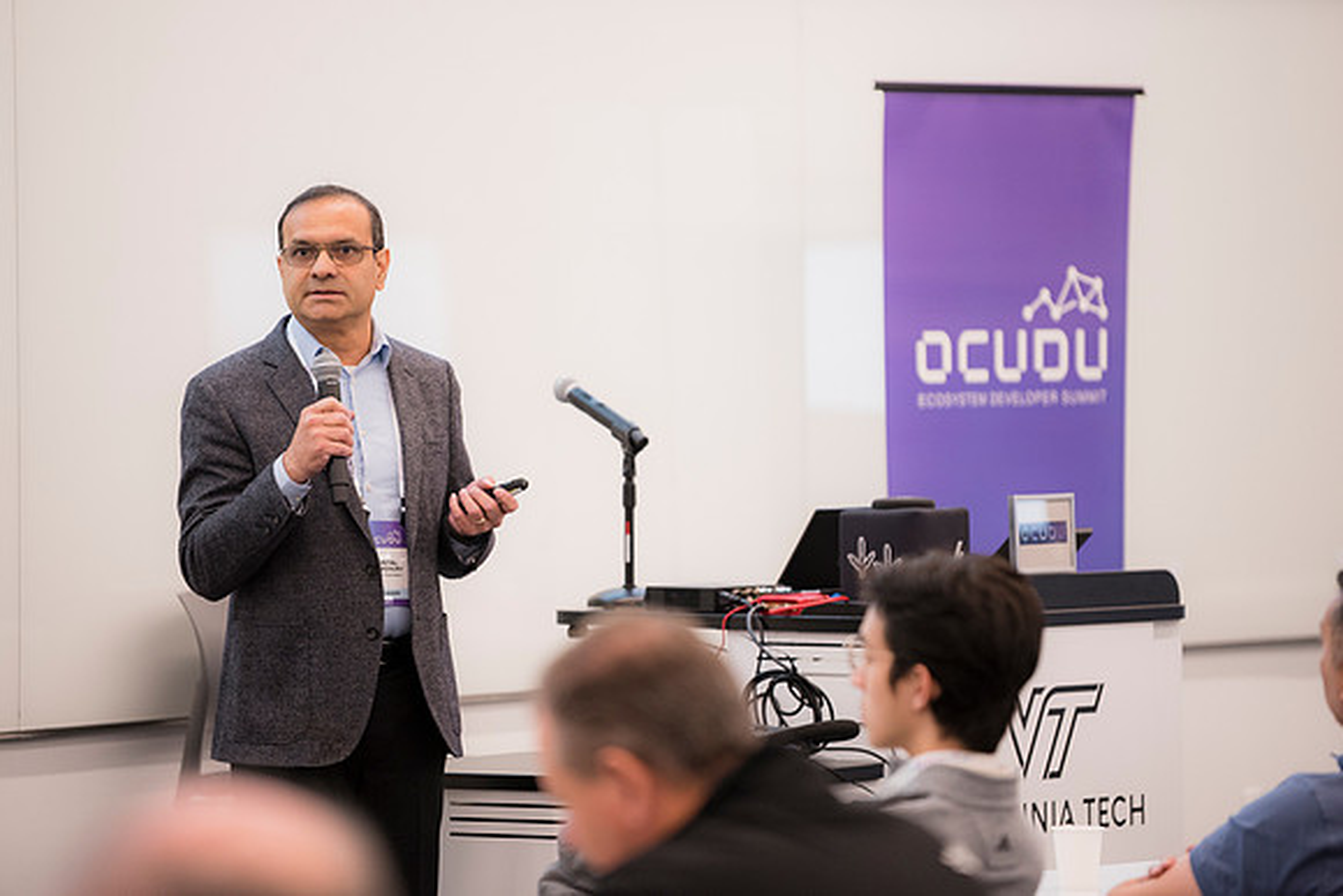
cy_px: 448
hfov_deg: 10.3
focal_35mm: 200
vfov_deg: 6.9
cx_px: 672
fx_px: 7463
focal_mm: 200
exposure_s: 1/160
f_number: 2.8
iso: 1000
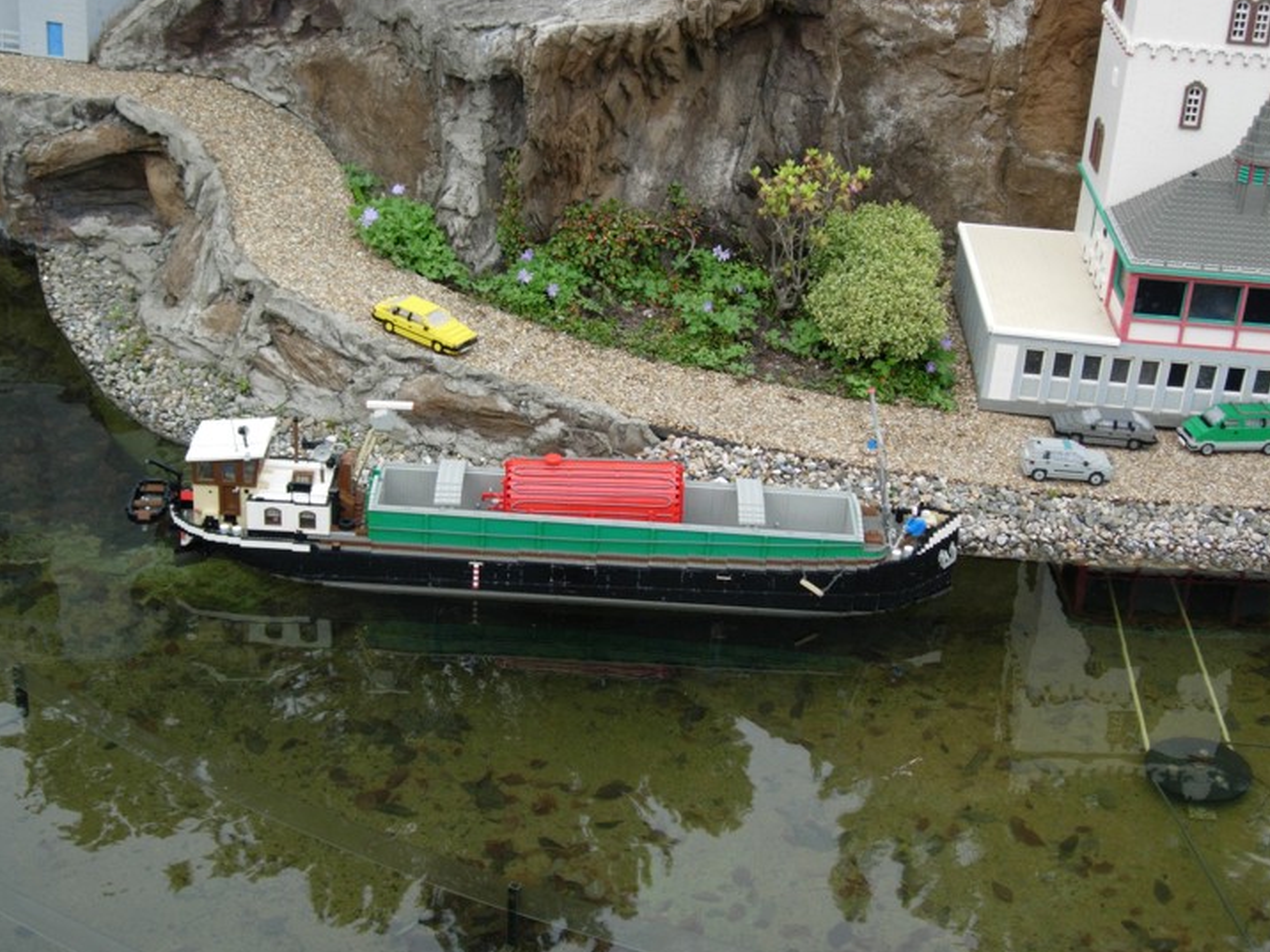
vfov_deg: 25.7
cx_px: 610
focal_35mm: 57
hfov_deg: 33.8
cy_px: 503
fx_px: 2091
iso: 64
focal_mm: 10.6
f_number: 3.2
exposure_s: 1/395
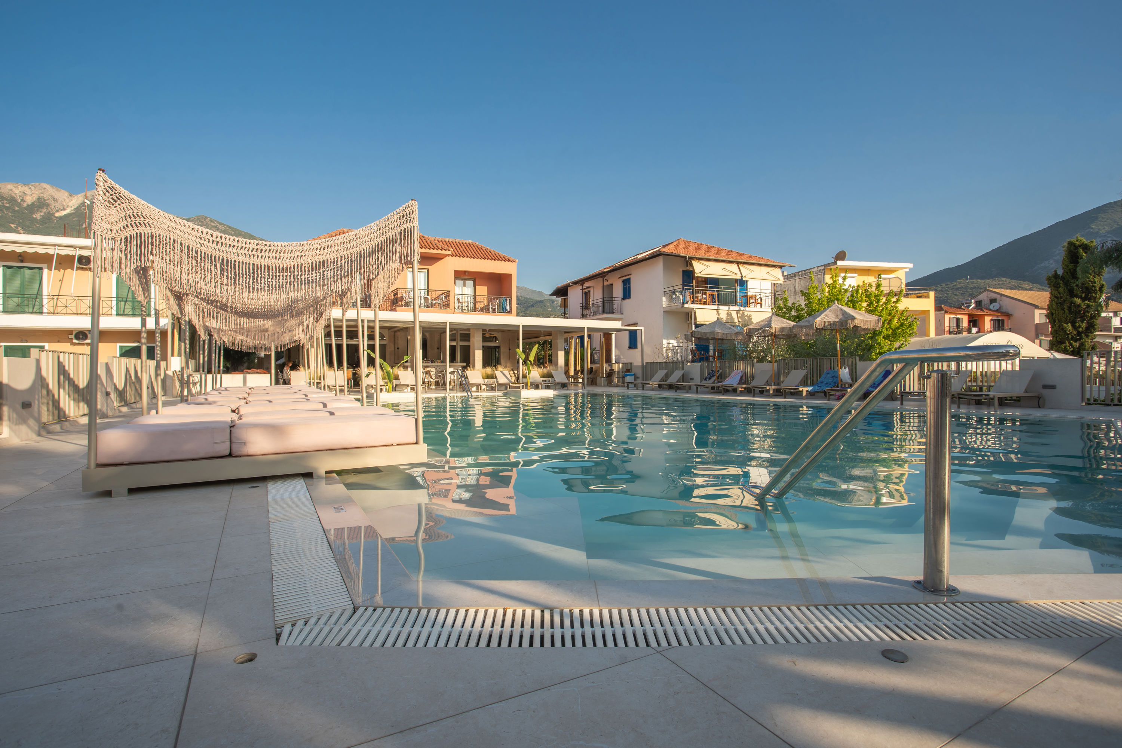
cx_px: 561
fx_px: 530
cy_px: 374
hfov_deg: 93.3
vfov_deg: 70.4
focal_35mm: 17
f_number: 10
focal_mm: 17
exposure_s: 1/160
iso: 100
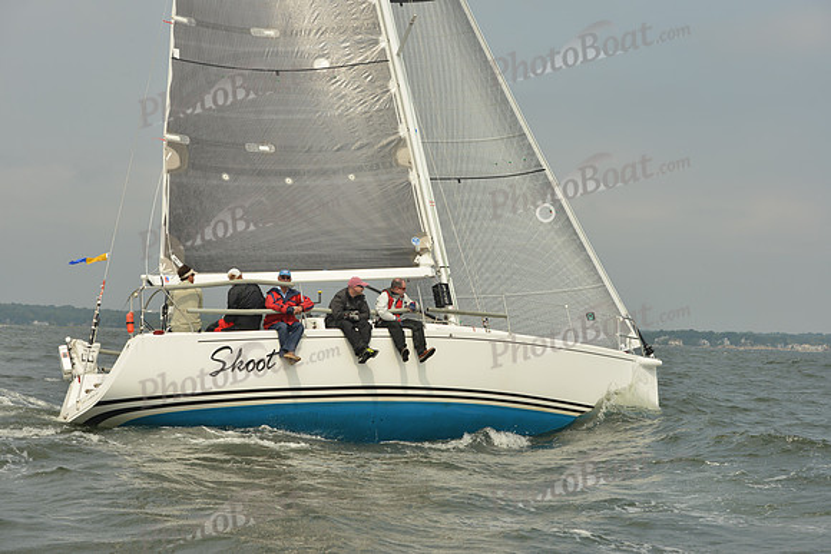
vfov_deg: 19.5
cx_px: 416
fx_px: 1616
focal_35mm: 70
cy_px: 277
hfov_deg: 28.8
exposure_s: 1/1250
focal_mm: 70
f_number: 9
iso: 320
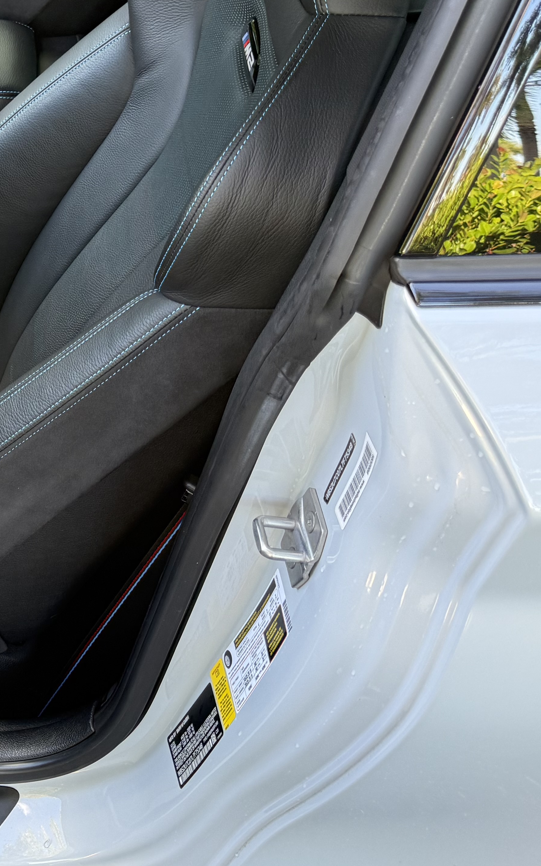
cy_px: 303
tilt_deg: -41.3
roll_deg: +7.5
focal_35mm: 51
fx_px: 1203
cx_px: -232
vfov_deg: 39.2
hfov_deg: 21.8
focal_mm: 6.76
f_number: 1.78
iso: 200
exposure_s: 1/137
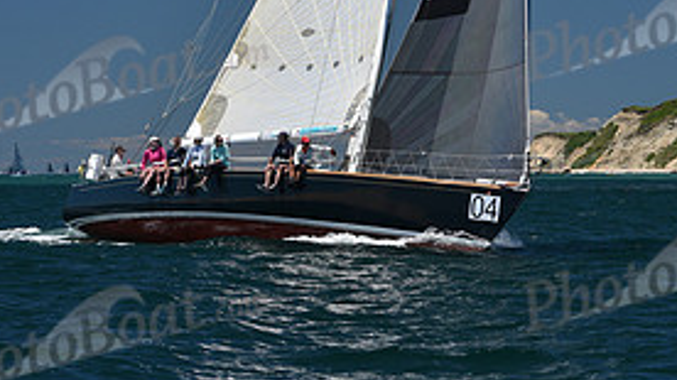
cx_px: 396
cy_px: -74
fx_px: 3356
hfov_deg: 11.5
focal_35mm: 187
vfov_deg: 6.4
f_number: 5.6
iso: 250
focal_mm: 85
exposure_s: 1/800
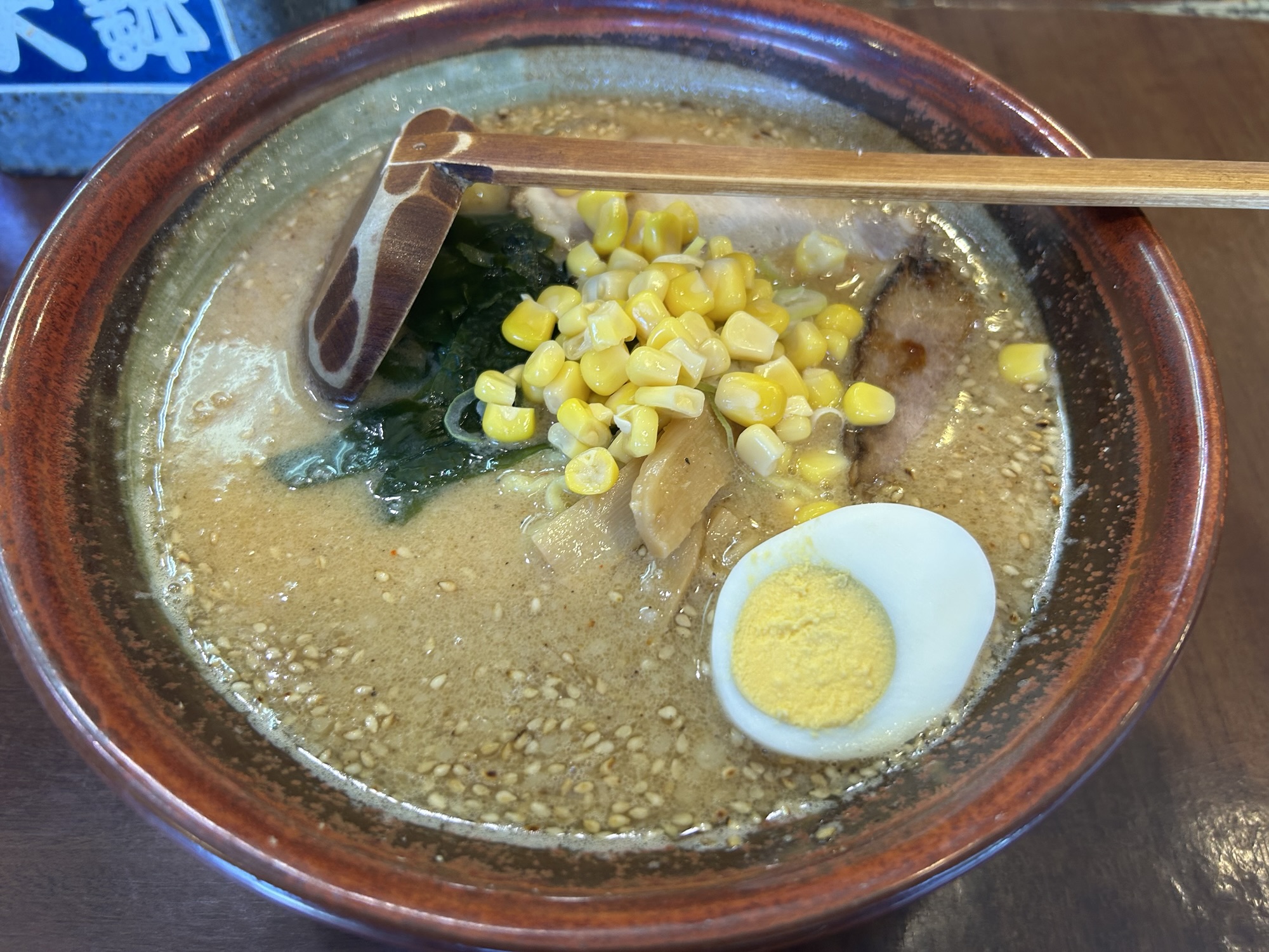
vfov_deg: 53.1
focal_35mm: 26
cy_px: 476
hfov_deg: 67.3
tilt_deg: -54.3
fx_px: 953
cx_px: 634
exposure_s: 1/50
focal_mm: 5.7
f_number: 1.5
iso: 64
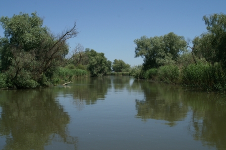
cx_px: 113
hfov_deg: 46.4
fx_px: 263
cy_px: 75
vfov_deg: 31.8
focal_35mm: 42
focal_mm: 28
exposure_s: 1/250
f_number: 11
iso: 100
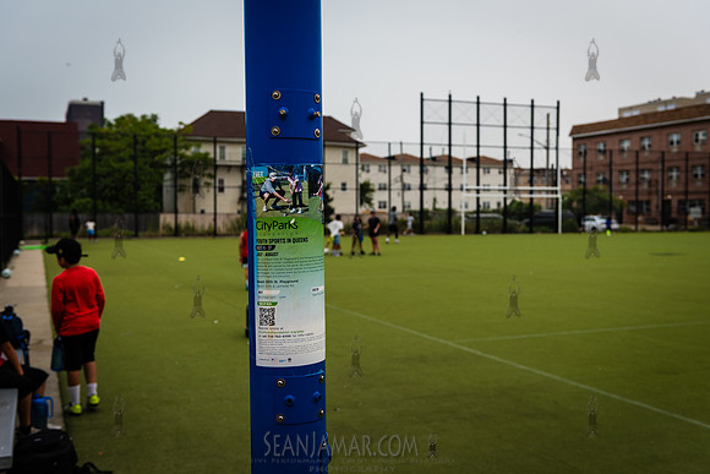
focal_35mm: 39
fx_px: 778
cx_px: 355
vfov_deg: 33.9
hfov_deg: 49.1
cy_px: 237
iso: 250
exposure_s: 1/2000
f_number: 4
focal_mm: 38
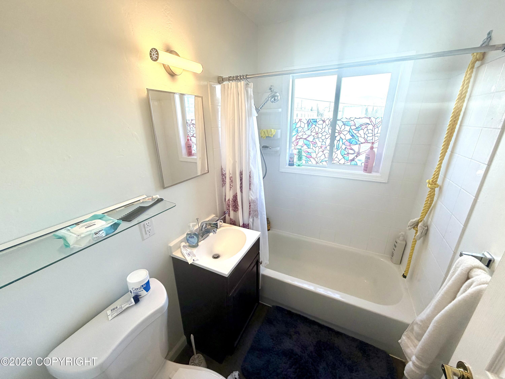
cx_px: 252
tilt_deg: -18.4
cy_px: 190
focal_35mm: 14
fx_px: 204
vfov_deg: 85.7
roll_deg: +1.0
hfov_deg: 102.1
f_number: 2.2
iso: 64
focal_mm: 2.22
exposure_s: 1/120
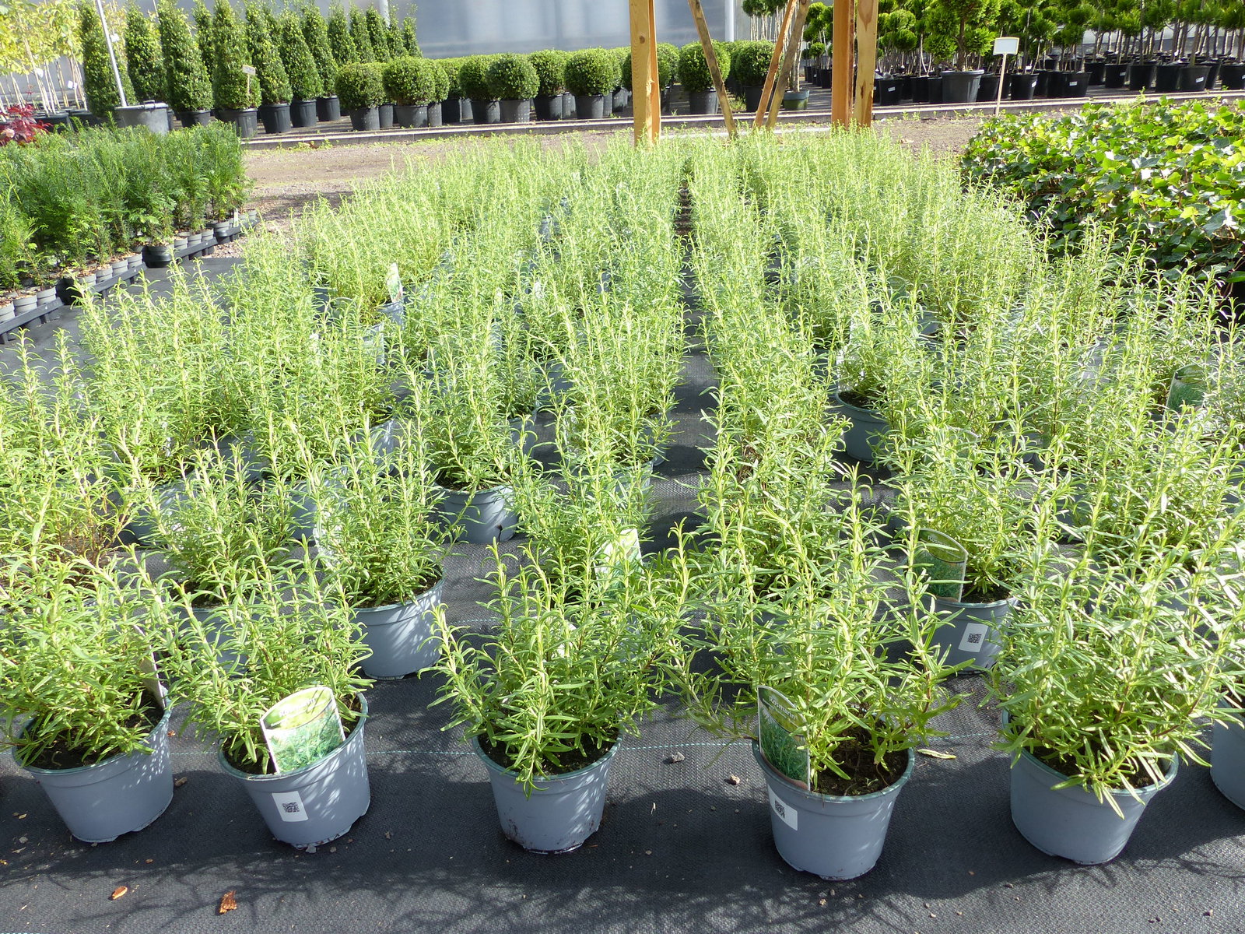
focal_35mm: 25
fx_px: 899
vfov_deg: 54.9
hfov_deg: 69.4
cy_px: 467
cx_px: 622
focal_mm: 4.5
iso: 100
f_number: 4
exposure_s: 1/200
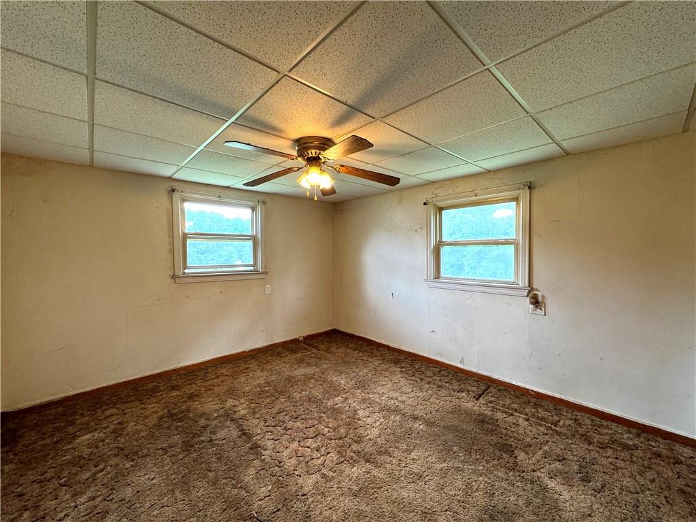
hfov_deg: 102.1
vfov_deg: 85.7
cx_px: 348
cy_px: 261
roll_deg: +0.7
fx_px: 281
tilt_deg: -2.4
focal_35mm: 14
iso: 200
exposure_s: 1/120
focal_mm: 2.22
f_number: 2.2
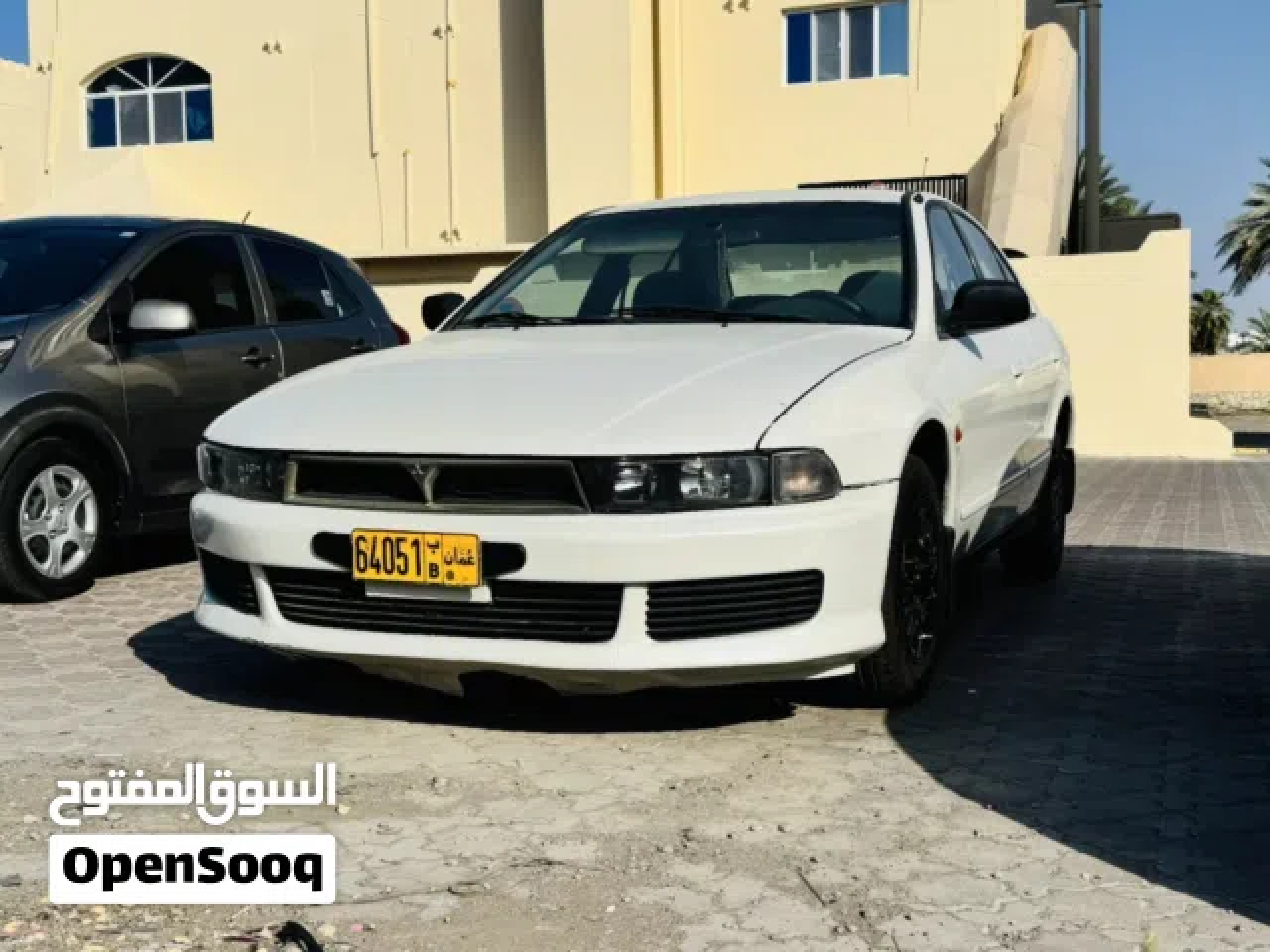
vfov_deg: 56.8
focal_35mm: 24
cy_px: 476
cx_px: 635
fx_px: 881
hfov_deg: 71.6
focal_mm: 6.76
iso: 80
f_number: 1.78
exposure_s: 1/9009
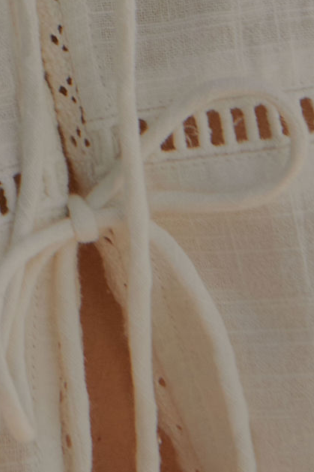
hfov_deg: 3.3
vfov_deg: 4.8
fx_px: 5432
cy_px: -652
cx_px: -487
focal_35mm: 415
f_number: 7.1
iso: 160
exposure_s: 1/1250
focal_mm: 62
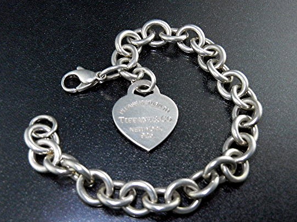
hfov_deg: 41.2
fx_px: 395
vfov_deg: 31.5
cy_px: 111
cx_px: 149
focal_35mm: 46
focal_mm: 7.1
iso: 668
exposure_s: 1/30
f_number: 7.4
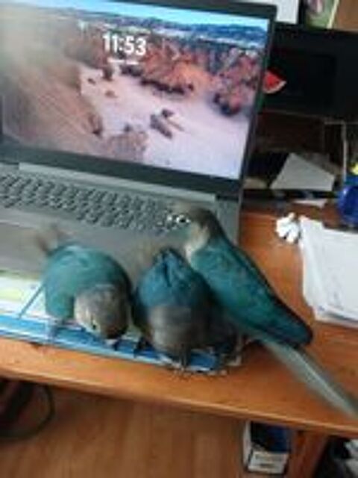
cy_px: 239
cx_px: 179
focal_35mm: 27
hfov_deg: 51.4
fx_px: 372
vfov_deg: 65.3
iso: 400
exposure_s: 1/25
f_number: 1.8
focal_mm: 3.98
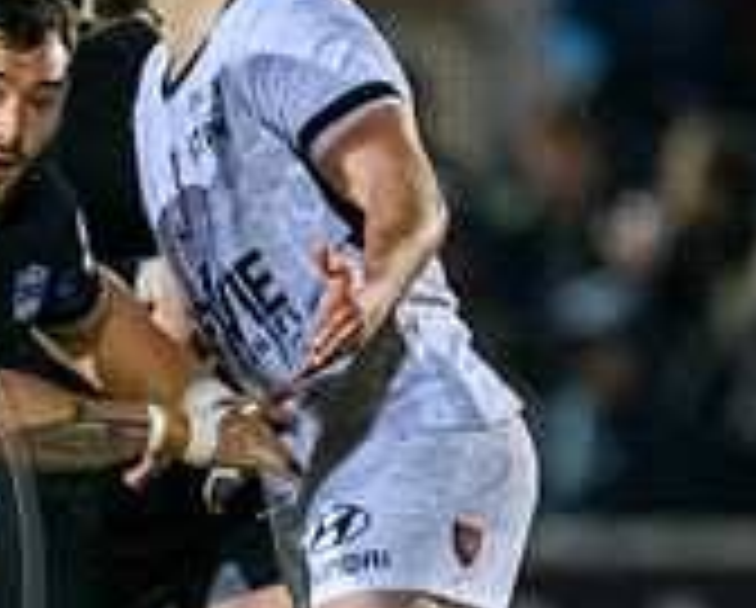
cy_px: 767
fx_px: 52179
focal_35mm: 2328
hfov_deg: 0.8
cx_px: -458
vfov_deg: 0.7
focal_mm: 560
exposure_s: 1/1000
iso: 12800
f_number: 4
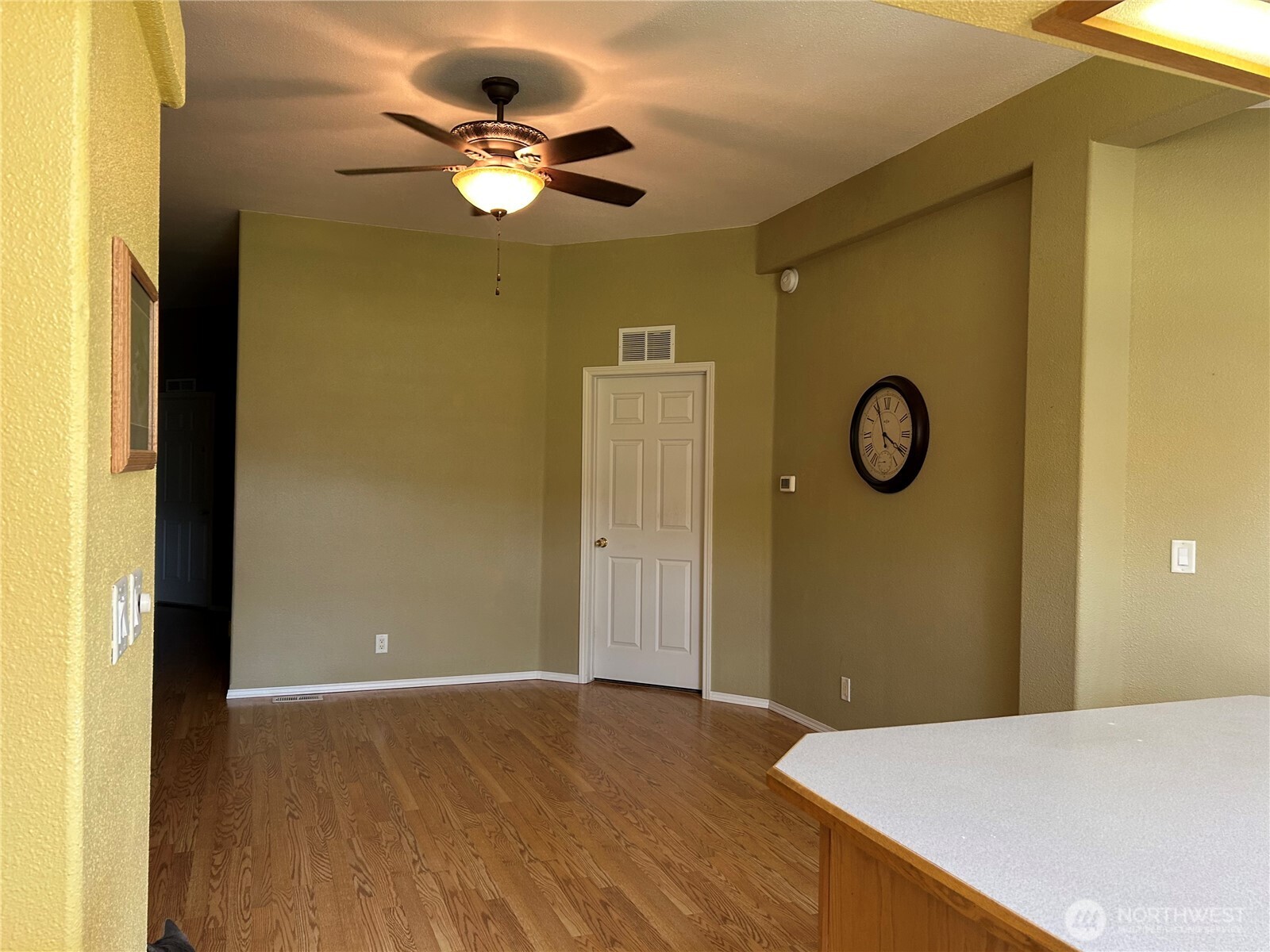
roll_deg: -0.8
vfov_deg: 53.1
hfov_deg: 67.3
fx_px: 954
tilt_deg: -0.7
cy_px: 476
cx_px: 635
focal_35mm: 26
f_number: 1.5
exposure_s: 1/60
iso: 125
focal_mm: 5.7
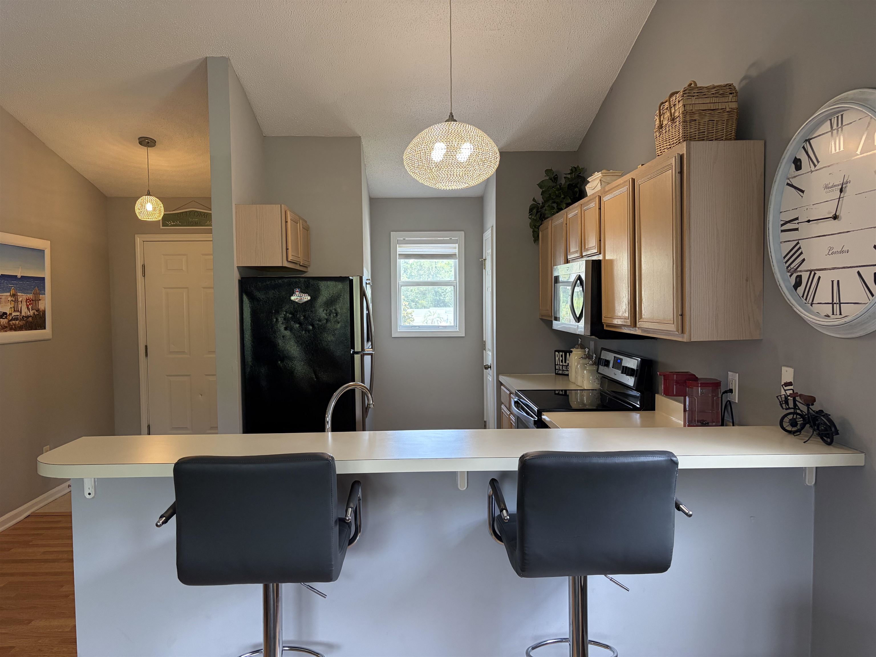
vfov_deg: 53.1
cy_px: 328
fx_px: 658
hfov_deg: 67.3
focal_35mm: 26
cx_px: 438
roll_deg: +1.2
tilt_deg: -2.4
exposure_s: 1/120
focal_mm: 5.96
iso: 200
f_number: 1.6
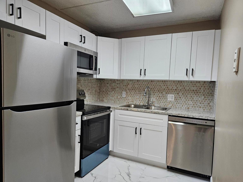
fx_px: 168
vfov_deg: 56.8
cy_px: 95
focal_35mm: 24
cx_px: 121
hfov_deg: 71.6
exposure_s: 1/120
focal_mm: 5.4
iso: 320
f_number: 1.8
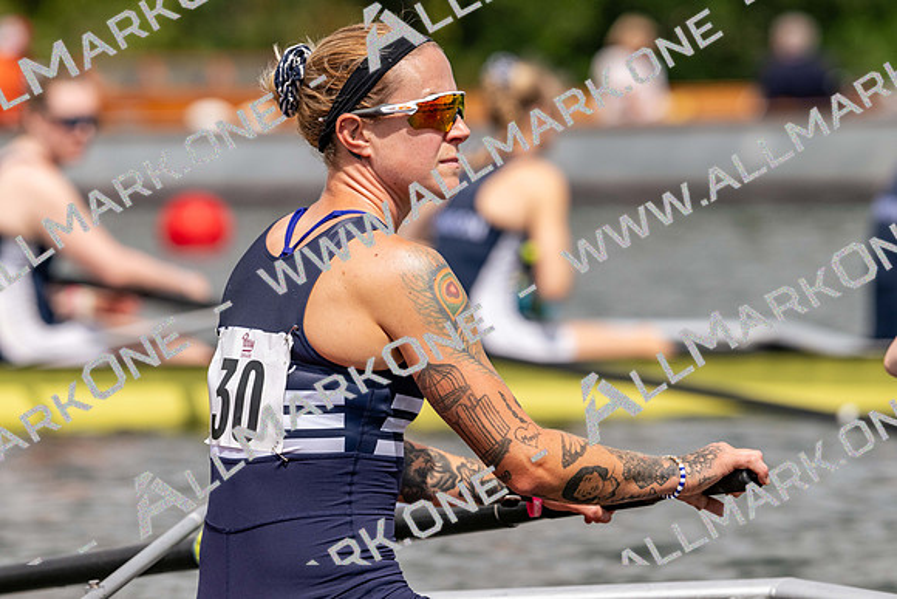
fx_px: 9969
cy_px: 300
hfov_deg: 5.2
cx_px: 448
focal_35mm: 400
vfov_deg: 3.4
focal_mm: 400
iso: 720
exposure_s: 1/2500
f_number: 8
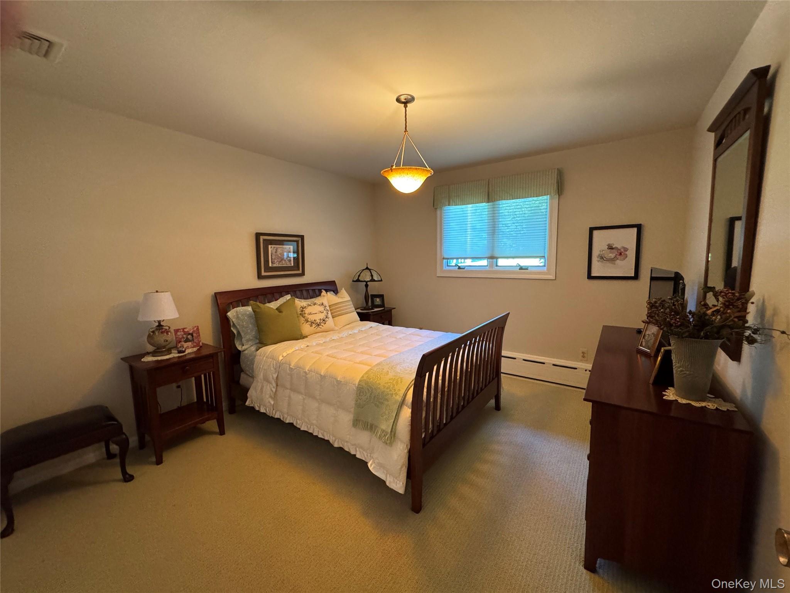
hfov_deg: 102.1
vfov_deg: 85.7
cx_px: 395
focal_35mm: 14
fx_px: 320
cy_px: 296
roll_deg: +0.0
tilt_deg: -8.8
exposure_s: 1/60
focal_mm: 2.22
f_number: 2.2
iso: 640
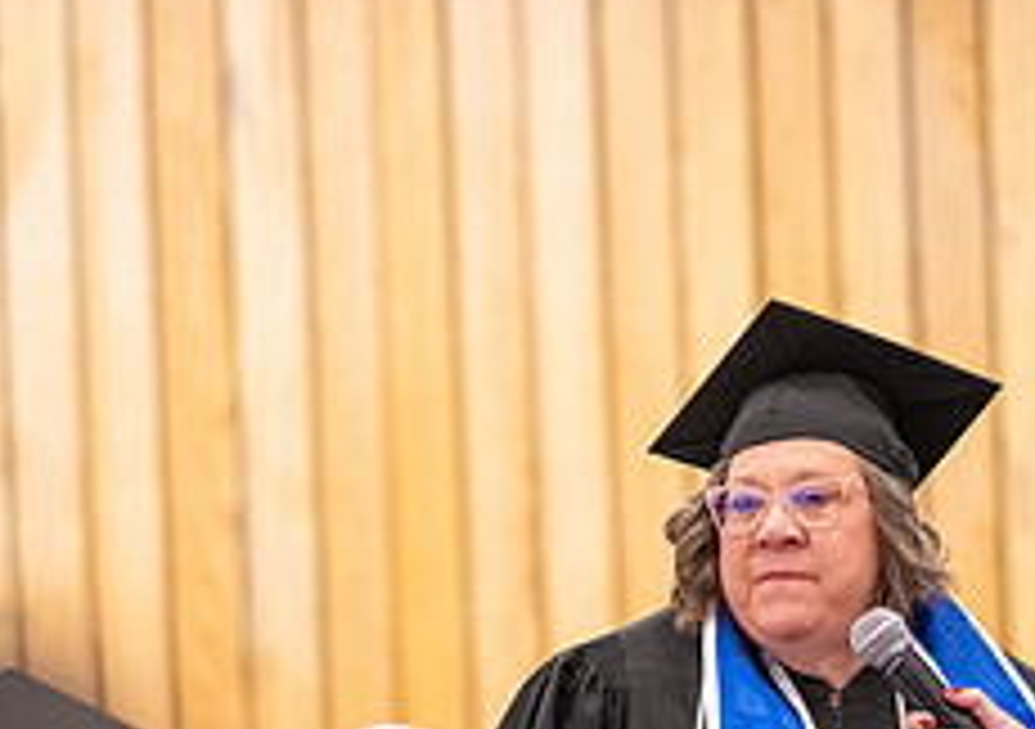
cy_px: 830
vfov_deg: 4.3
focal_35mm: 332
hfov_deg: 6.1
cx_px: 733
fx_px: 9713
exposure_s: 1/320
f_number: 1.4
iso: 2500
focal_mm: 105
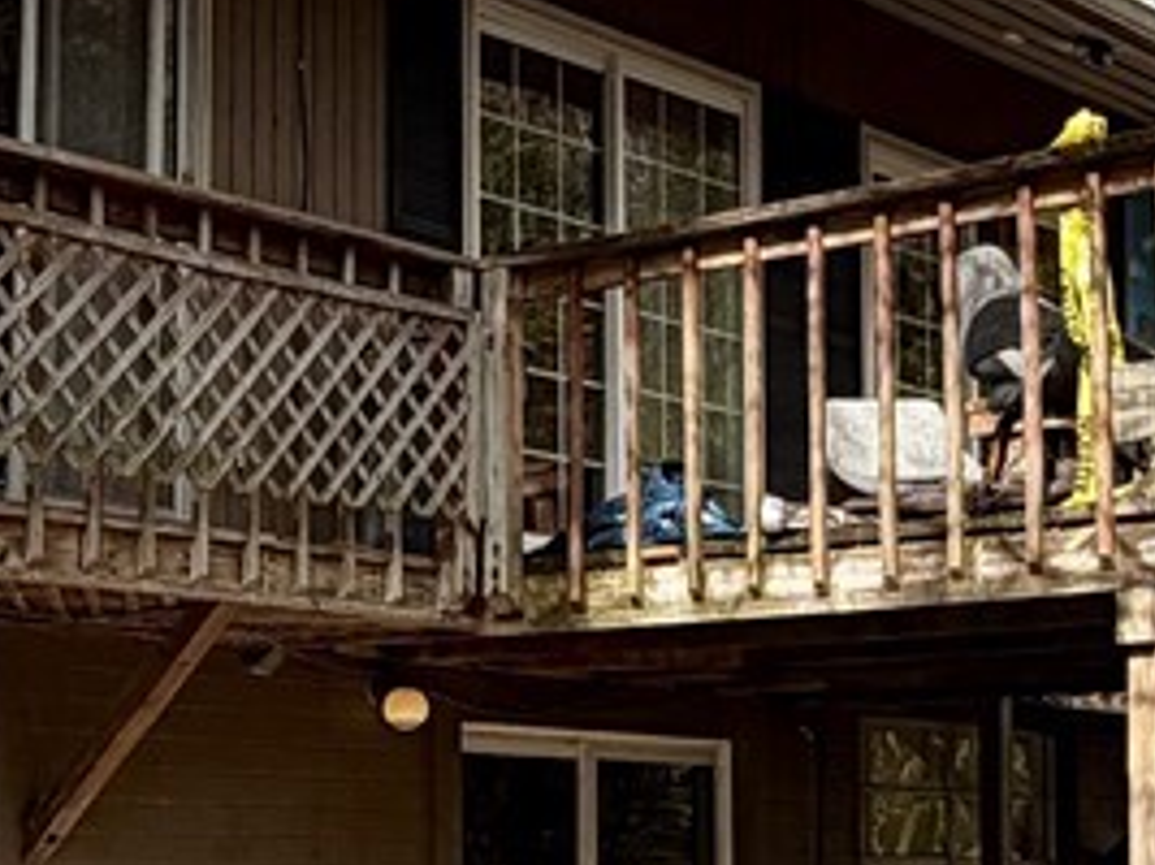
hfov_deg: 22.9
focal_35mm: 84
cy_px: 657
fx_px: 2801
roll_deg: -0.3
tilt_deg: +5.9
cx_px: 173
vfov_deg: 17.4
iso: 40
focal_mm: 2.22
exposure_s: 1/770
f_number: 2.2
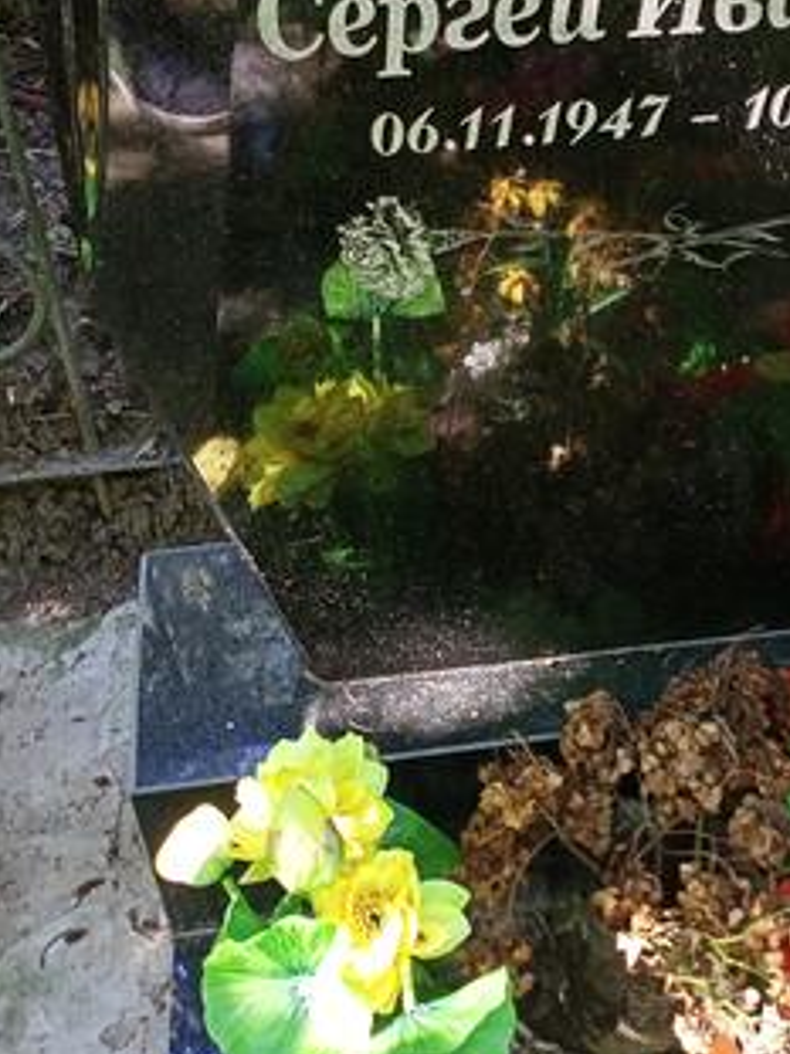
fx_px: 1644
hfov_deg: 26.5
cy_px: 329
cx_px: 644
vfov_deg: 35.1
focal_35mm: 54
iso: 140
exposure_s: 1/50
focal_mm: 4.05
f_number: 1.8
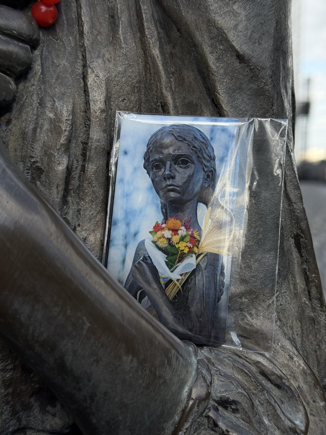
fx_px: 603
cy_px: 218
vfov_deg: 39.7
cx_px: 163
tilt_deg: -6.9
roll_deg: -0.7
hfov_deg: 30.3
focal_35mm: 48
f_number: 1.78
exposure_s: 1/2146
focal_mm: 6.76
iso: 64
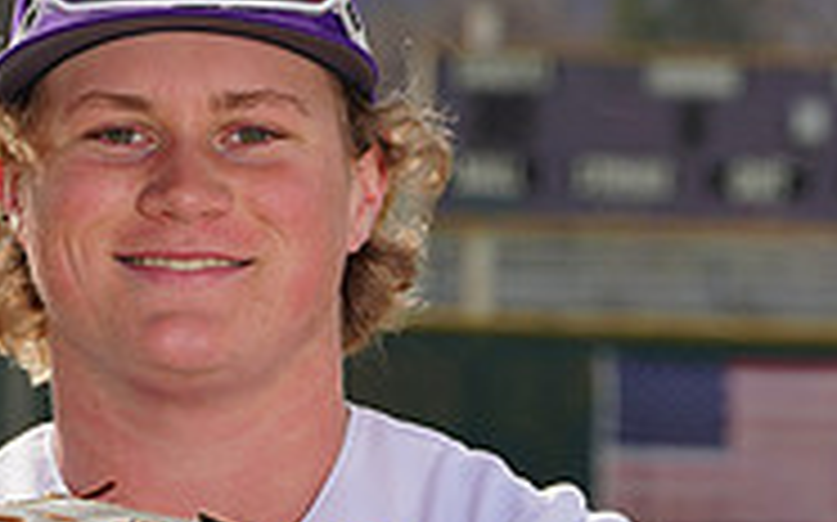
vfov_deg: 2.3
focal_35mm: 562
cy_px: 742
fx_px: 12812
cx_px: 250
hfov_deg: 3.7
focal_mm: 177
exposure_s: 1/250
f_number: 11
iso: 100
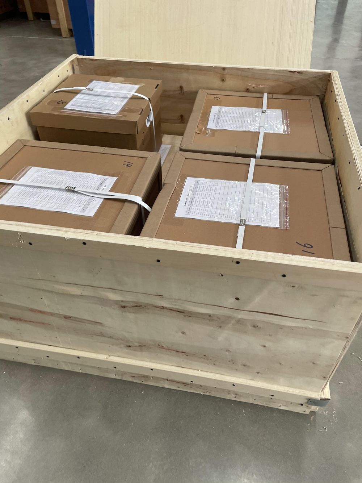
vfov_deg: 67.3
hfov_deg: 53.1
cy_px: 242
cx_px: 181
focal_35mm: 26
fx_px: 362
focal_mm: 4.2
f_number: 1.6
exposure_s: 1/121
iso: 64
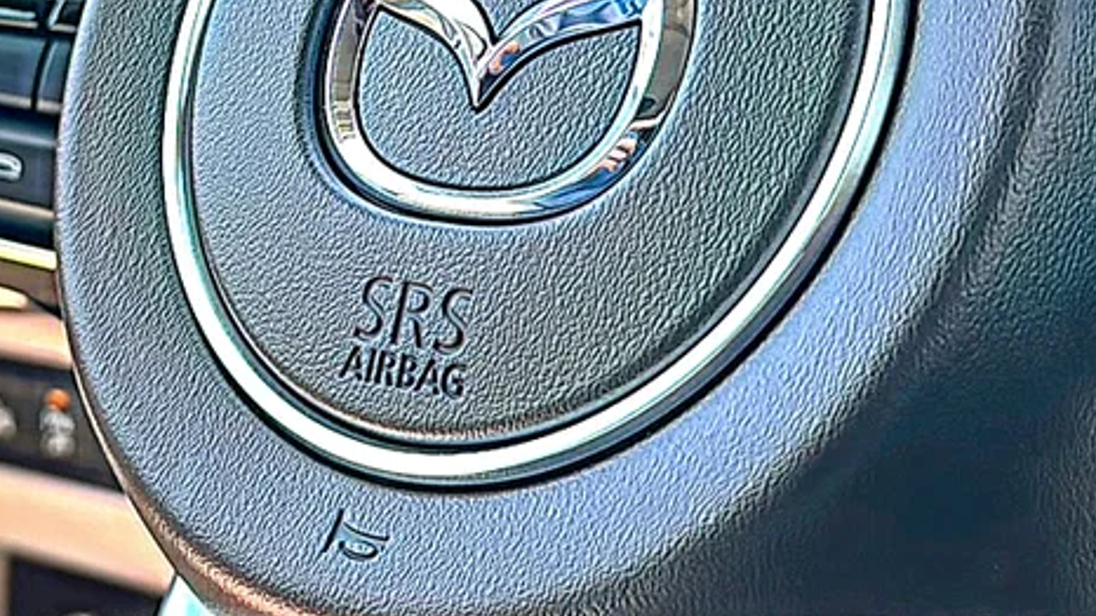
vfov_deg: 16.4
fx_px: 2092
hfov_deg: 29.1
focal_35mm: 72
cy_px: 4
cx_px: 346
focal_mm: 6.86
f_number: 1.78
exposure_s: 1/212
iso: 80
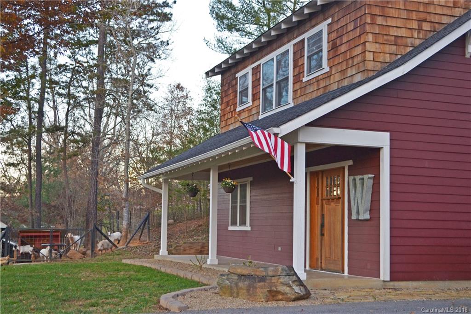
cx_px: 236
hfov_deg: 38.9
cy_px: 157
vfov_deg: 26.5
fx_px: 667
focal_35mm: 51
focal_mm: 34
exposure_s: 1/60
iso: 200
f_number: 5
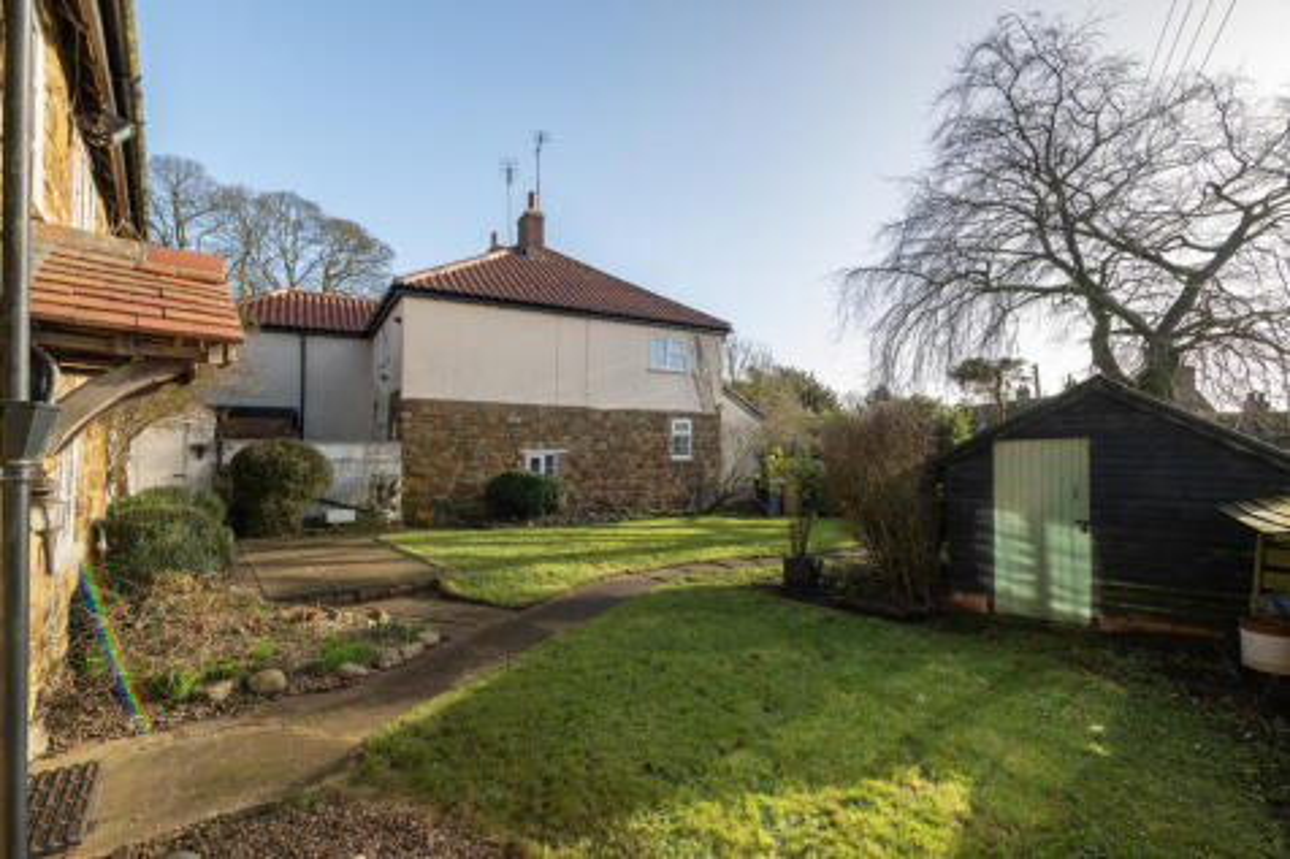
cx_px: 645
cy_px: 430
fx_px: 573
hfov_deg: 96.8
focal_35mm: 16
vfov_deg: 73.7
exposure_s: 1/100
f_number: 10
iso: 560
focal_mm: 16
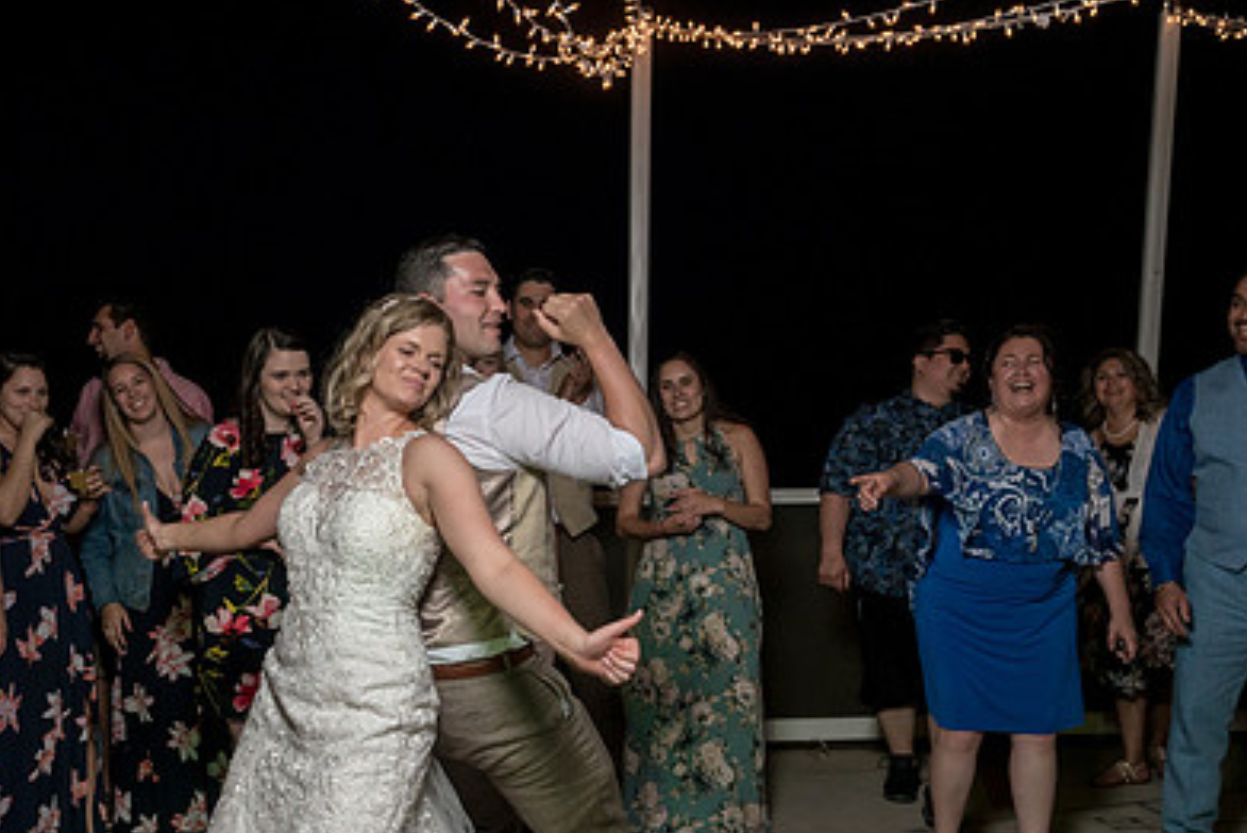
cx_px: 420
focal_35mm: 46
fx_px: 1594
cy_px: 568
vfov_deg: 29.0
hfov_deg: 42.2
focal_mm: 26
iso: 2000
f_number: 5.6
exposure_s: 1/100
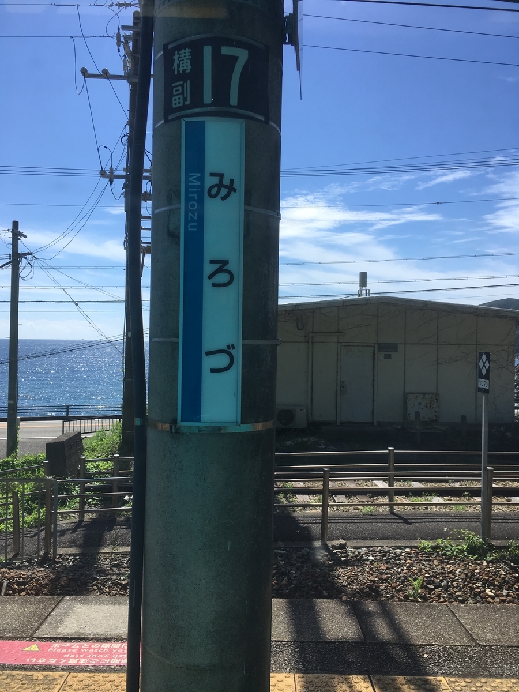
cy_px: 346
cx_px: 260
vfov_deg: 61.7
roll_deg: -0.8
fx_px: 580
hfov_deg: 48.2
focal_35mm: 29
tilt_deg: -0.5
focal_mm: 4.15
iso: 25
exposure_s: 1/785
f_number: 2.2
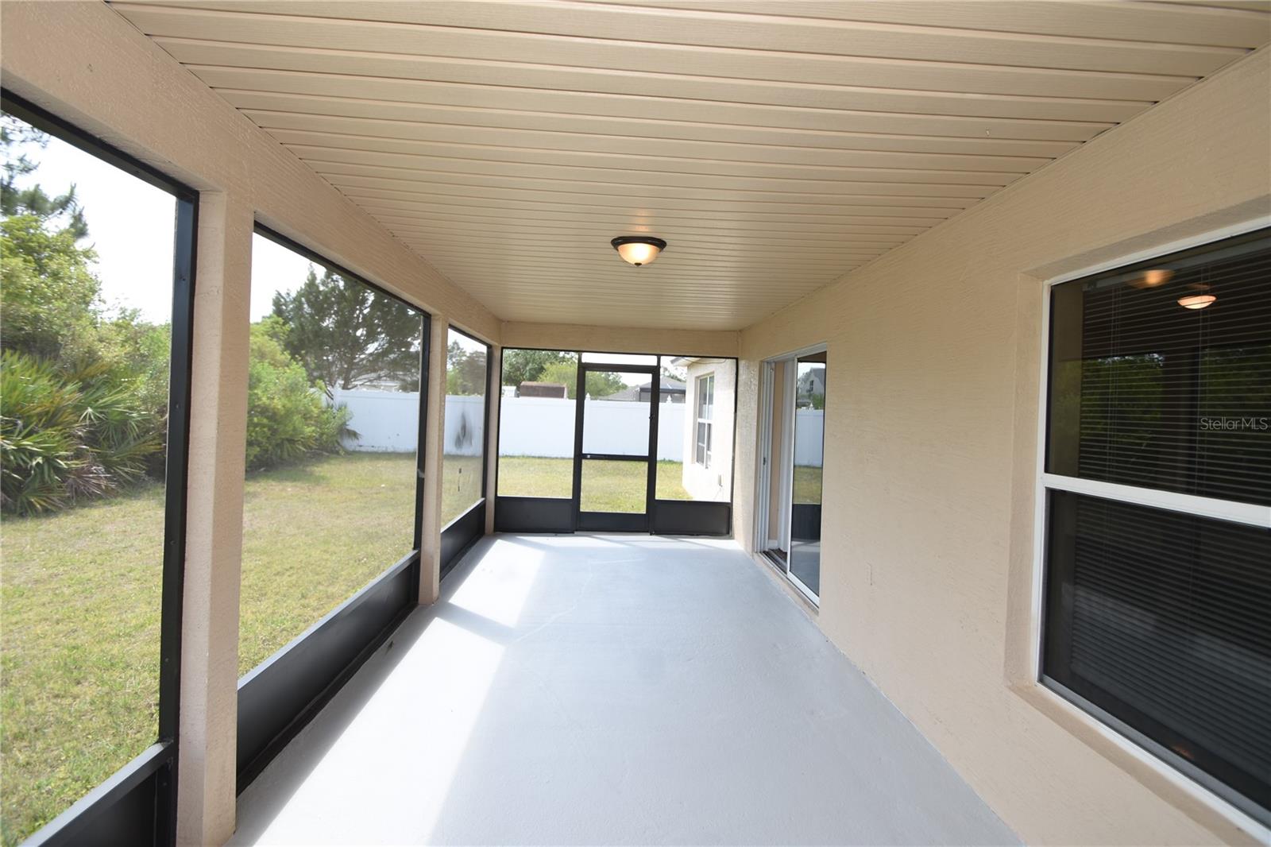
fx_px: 529
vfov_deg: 77.3
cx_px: 636
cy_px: 424
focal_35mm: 15
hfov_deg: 100.4
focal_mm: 10
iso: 100
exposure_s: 1/125
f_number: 5.6
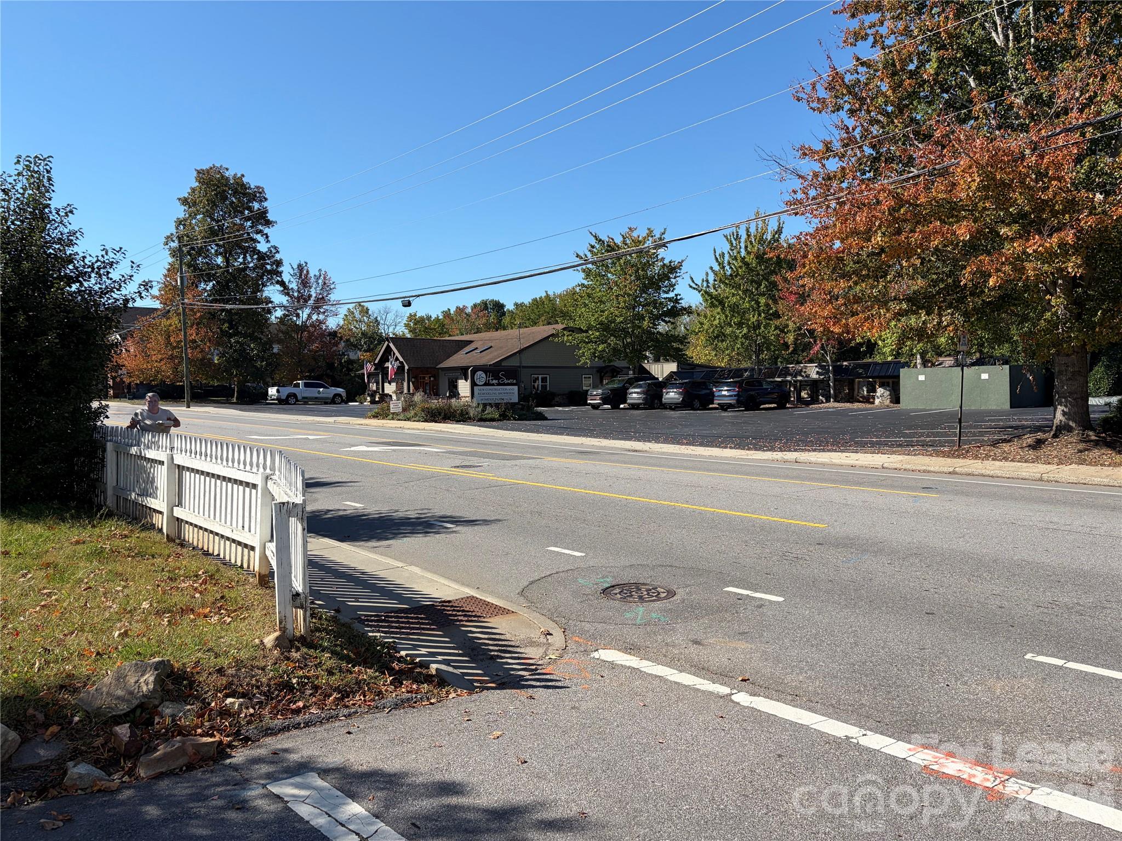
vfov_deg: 53.1
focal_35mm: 26
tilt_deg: -1.0
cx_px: 561
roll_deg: +1.7
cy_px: 420
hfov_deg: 67.3
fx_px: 843
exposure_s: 1/3125
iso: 50
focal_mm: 5.96
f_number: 1.6
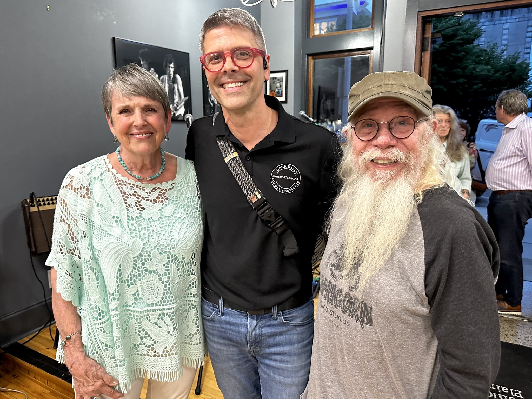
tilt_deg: -10.6
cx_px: 266
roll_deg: +0.7
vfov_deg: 56.8
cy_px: 200
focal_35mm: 24
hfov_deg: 71.6
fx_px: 369
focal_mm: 6.86
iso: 500
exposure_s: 1/60
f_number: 1.78
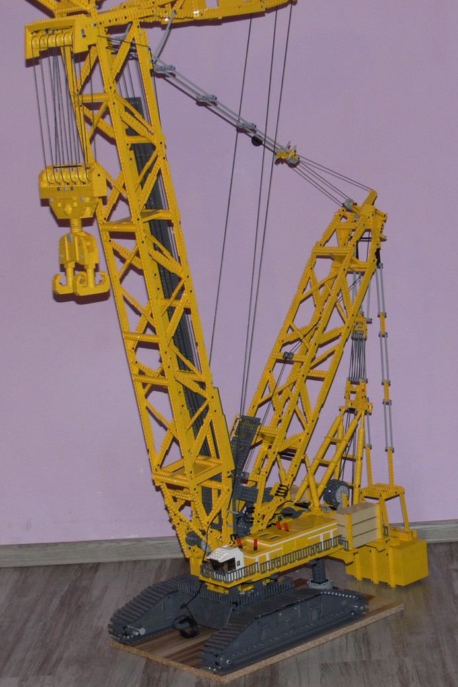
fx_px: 973
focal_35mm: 51
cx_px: 217
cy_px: 347
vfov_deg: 38.9
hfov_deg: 26.5
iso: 100
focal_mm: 10.2
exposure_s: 1/30
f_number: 3.2
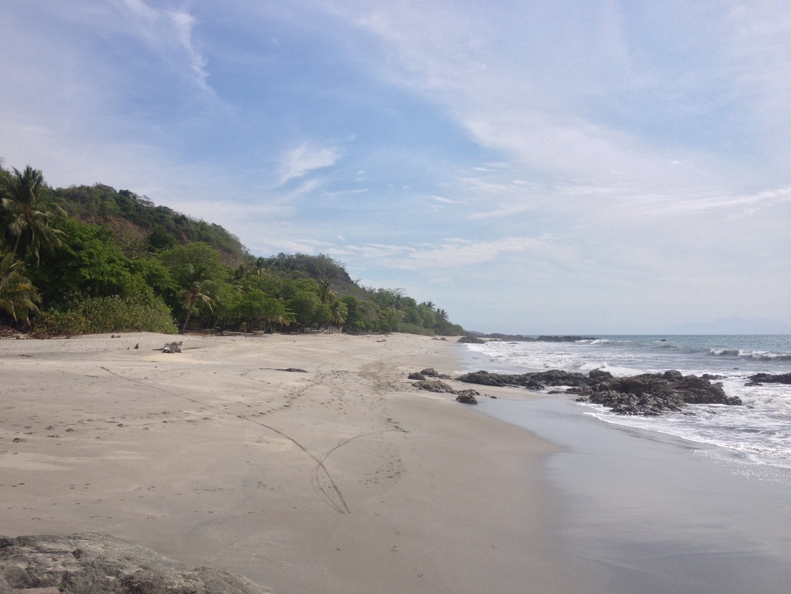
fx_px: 800
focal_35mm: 35
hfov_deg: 52.6
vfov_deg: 40.7
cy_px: 297
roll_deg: +0.6
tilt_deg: -0.2
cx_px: 396
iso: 50
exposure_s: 1/2632
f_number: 2.4
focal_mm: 4.28
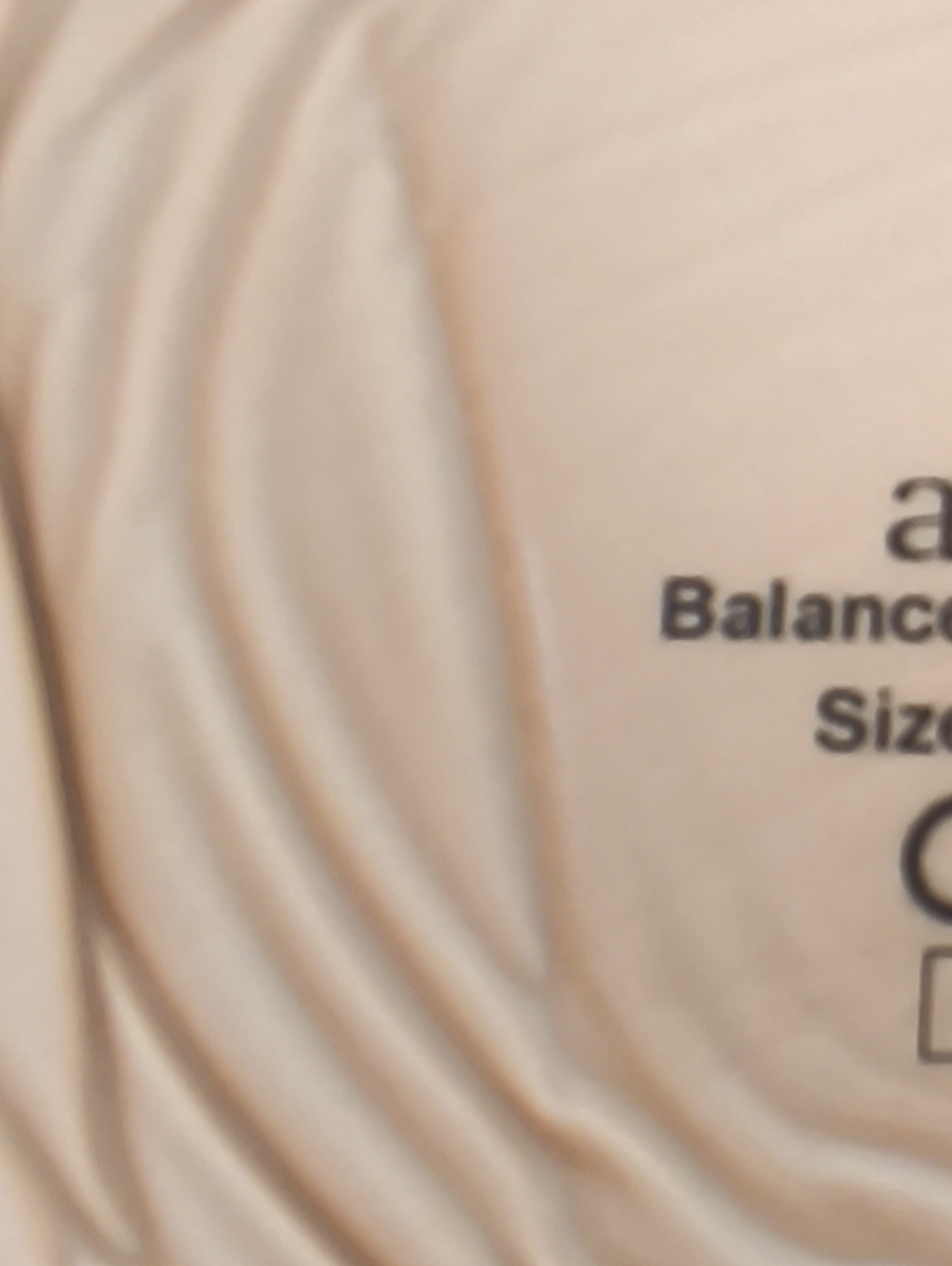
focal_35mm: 60
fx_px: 2197
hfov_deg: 22.6
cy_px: 556
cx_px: 1135
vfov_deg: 32.1
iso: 50
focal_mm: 1.65
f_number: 2.2
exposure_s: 1/30
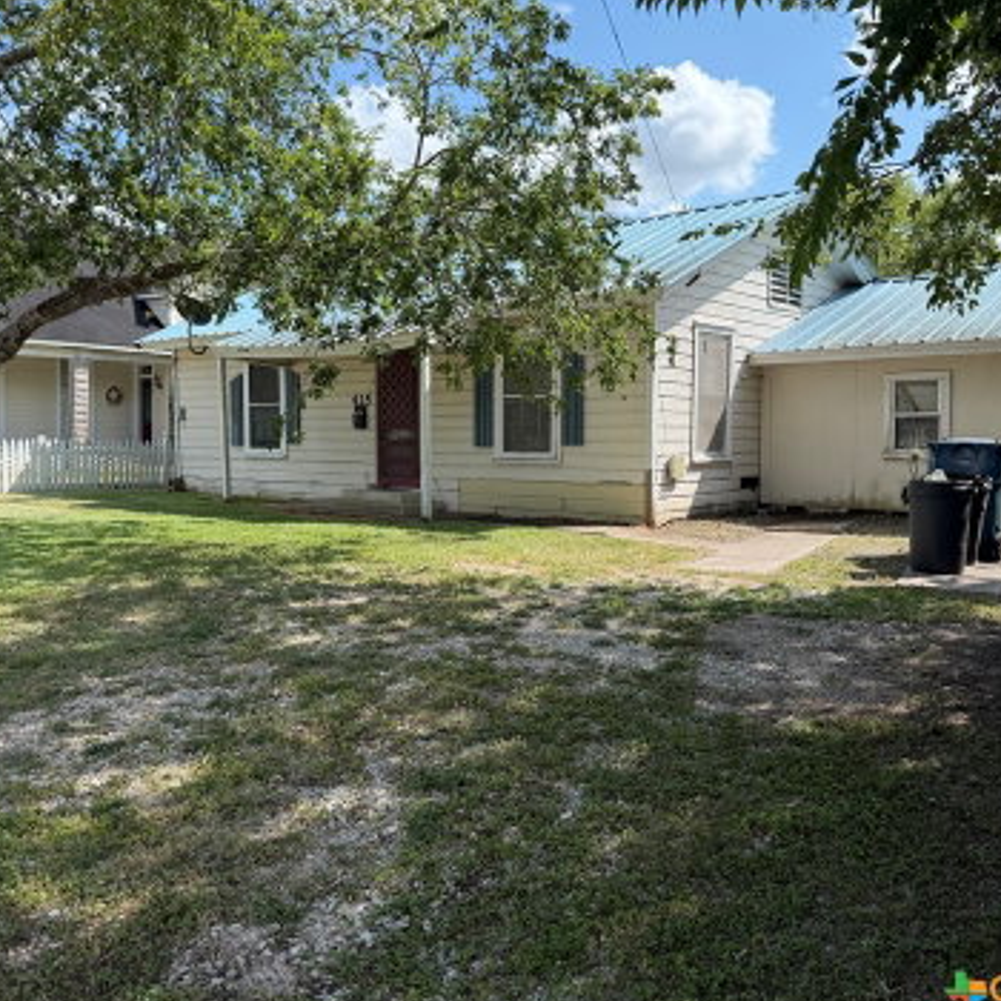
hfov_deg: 52.3
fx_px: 1014
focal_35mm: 31
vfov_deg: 52.5
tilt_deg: -4.6
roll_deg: -0.1
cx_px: 420
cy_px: 492
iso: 100
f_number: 1.78
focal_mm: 6.76
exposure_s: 1/2907
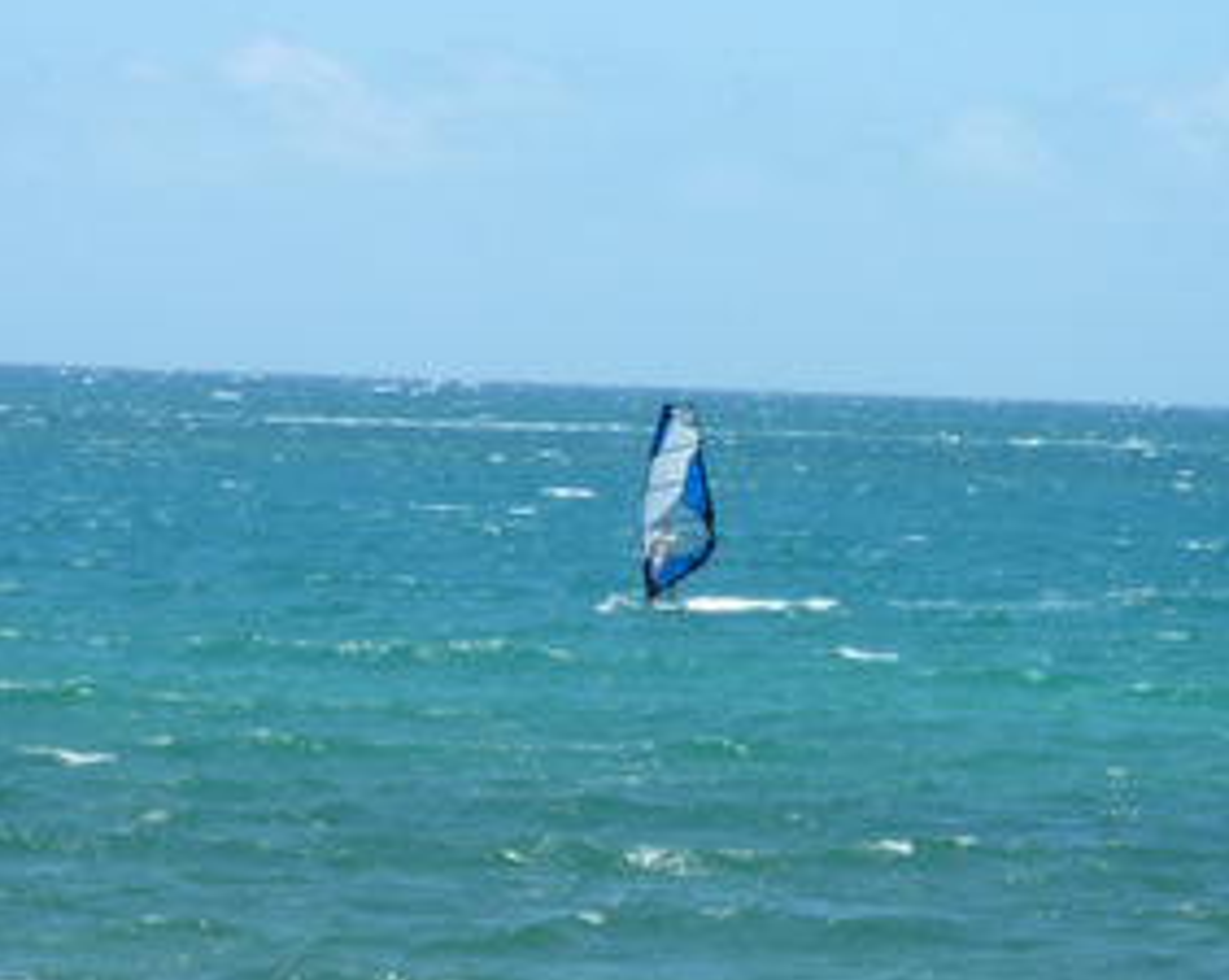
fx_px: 6904
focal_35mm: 190
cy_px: 536
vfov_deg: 8.1
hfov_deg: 10.2
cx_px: 645
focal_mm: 22.5
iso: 80
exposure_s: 1/400
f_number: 4.5
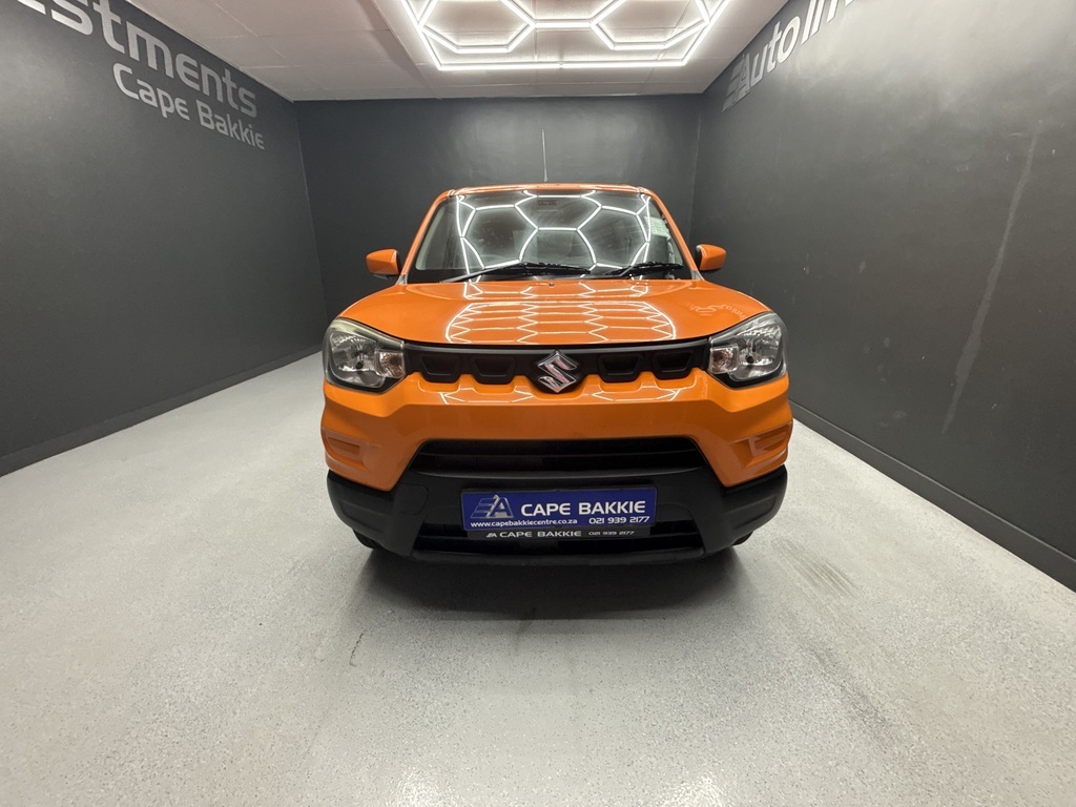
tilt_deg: -17.9
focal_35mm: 14
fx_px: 435
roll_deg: +0.7
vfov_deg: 85.7
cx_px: 538
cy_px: 404
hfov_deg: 102.1
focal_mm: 2.22
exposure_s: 1/100
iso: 250
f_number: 2.2
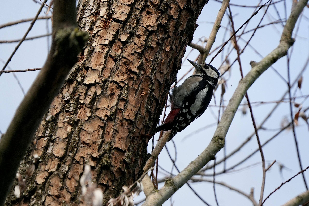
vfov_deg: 2.3
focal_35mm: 600
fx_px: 5150
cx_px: 154
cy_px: 103
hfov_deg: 3.4
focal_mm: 600
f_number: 6.3
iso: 800
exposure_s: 1/1880
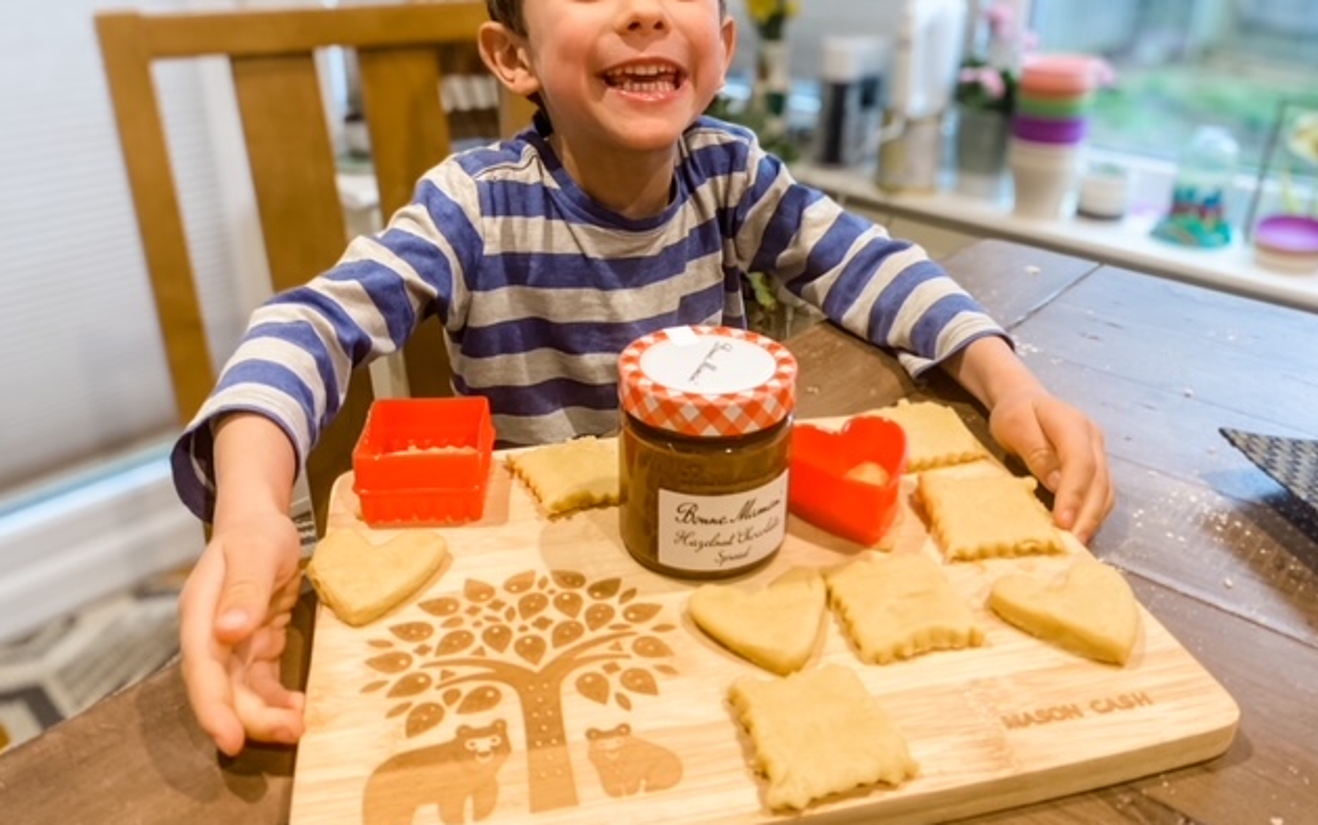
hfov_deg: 66.5
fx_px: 1006
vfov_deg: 44.4
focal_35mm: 28
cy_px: 335
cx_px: 663
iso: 200
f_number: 1.8
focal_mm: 4.25
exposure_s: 1/50
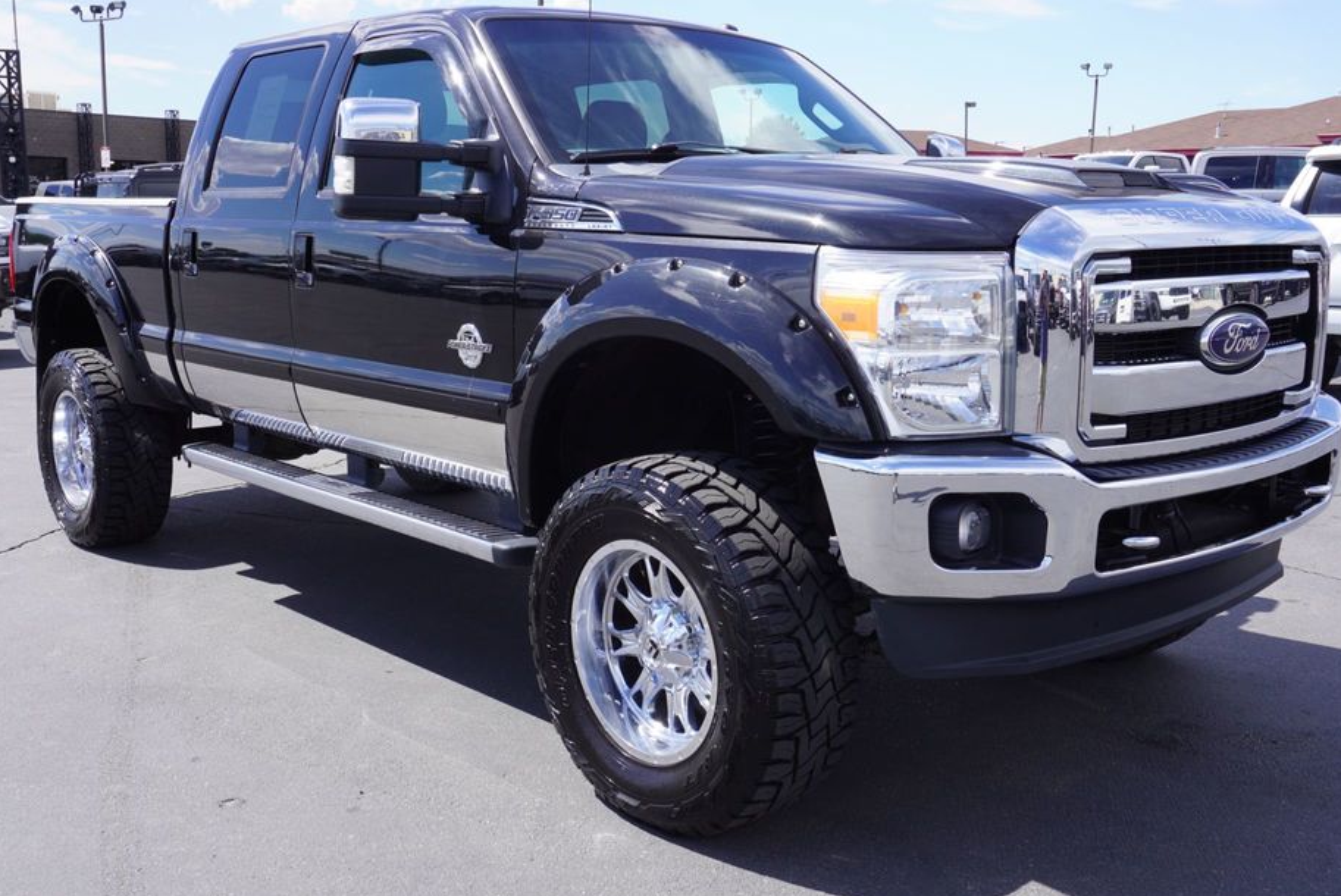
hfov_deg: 51.9
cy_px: 430
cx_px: 652
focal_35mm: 37
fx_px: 1379
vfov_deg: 36.0
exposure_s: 1/125
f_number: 9
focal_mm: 22
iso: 100
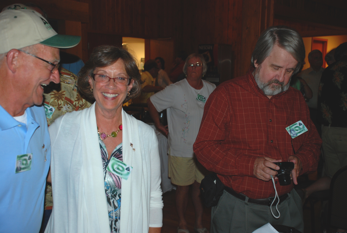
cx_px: 174
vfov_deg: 29.0
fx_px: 449
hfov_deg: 42.3
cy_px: 116
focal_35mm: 46
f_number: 4.2
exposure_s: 1/60
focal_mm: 31
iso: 200
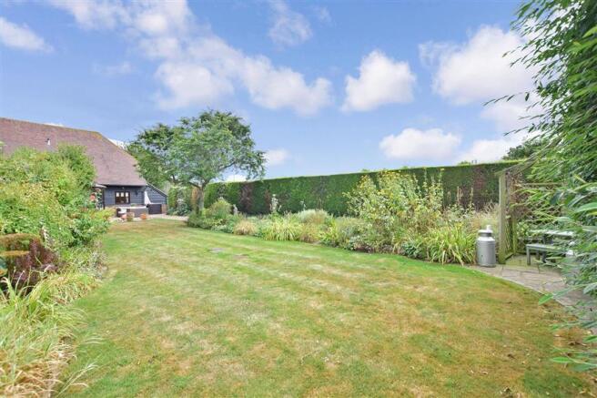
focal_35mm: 15
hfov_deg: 100.4
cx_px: 298
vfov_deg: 77.3
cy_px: 199
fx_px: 249
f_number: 8
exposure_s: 1/250
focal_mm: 10
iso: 400
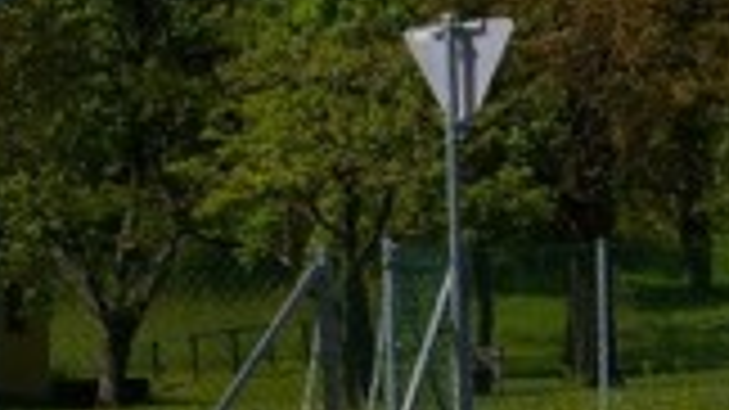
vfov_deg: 3.6
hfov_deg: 6.4
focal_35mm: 335
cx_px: -104
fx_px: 6466
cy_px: 678
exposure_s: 1/350
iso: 200
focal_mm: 43
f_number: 11
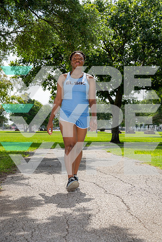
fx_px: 371
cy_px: 121
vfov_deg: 36.2
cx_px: 81
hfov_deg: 24.6
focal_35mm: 55
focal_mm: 55
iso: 250
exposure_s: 1/1600
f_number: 5.6
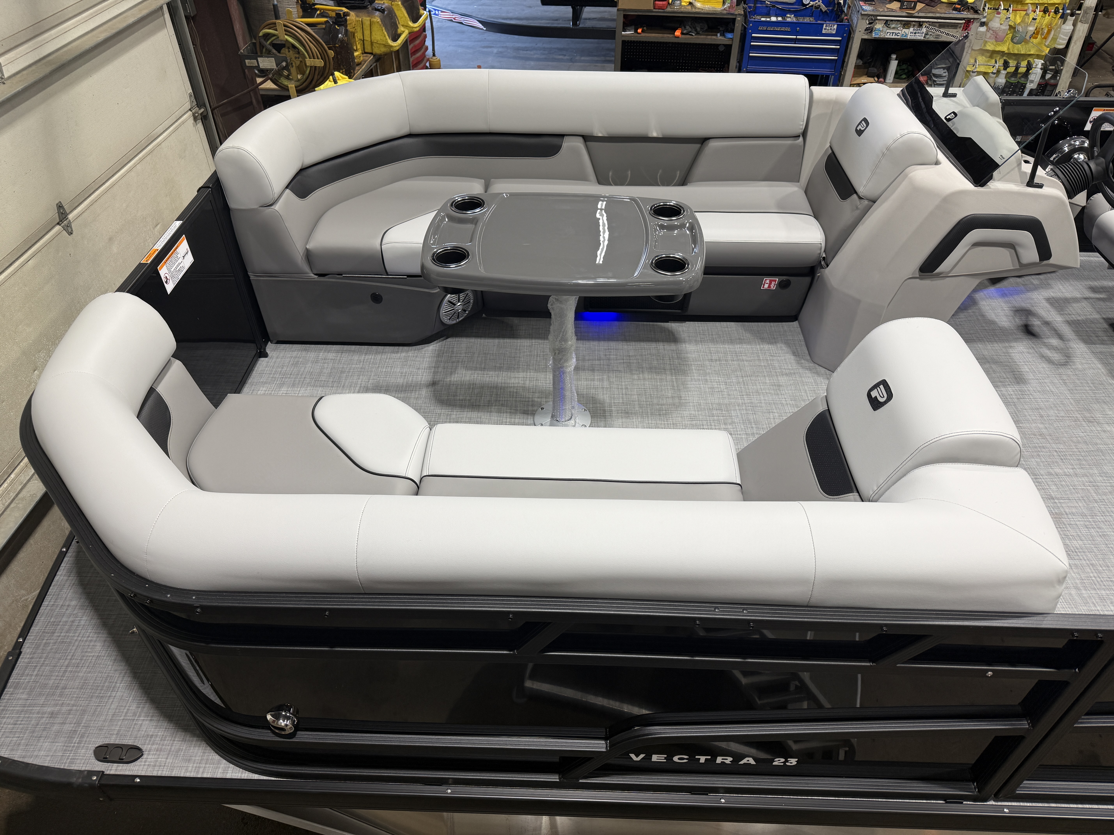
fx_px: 772
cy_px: 418
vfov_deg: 56.8
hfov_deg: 71.6
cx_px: 557
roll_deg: +1.3
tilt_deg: -40.7
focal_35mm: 24
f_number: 1.78
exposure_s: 1/120
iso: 80
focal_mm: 6.76
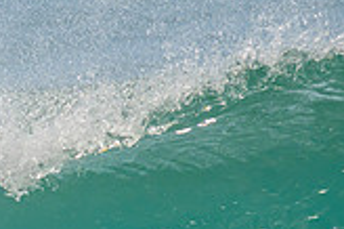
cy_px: 318
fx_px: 30012
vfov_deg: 0.4
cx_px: -186
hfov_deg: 0.7
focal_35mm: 3144
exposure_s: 1/2000
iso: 400
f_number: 11
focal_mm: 700
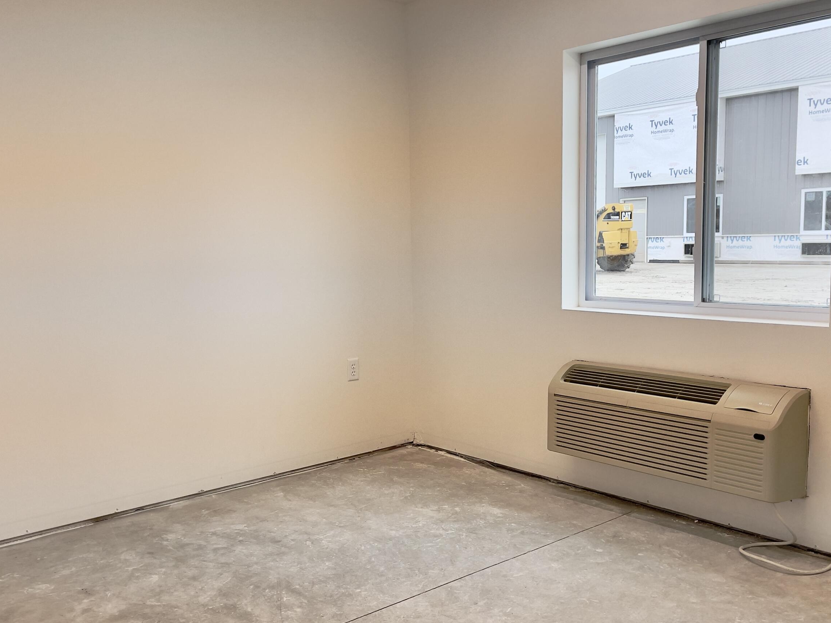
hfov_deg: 53.9
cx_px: 391
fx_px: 816
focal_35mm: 34
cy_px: 331
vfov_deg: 41.8
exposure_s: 1/327
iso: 32
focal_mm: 4.2
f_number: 1.6
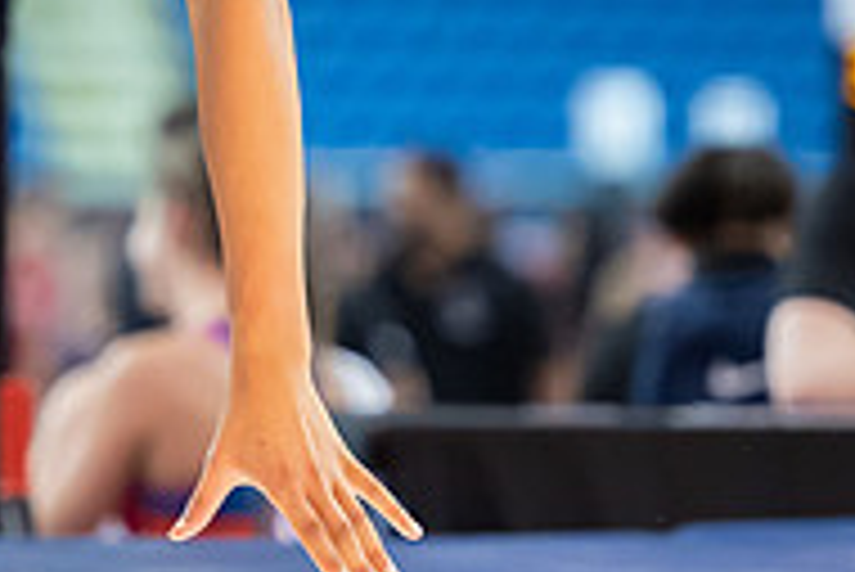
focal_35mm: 565
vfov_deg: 2.4
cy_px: 156
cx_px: 248
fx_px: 13429
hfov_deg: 3.6
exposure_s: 1/800
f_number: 2.8
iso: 2800
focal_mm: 135
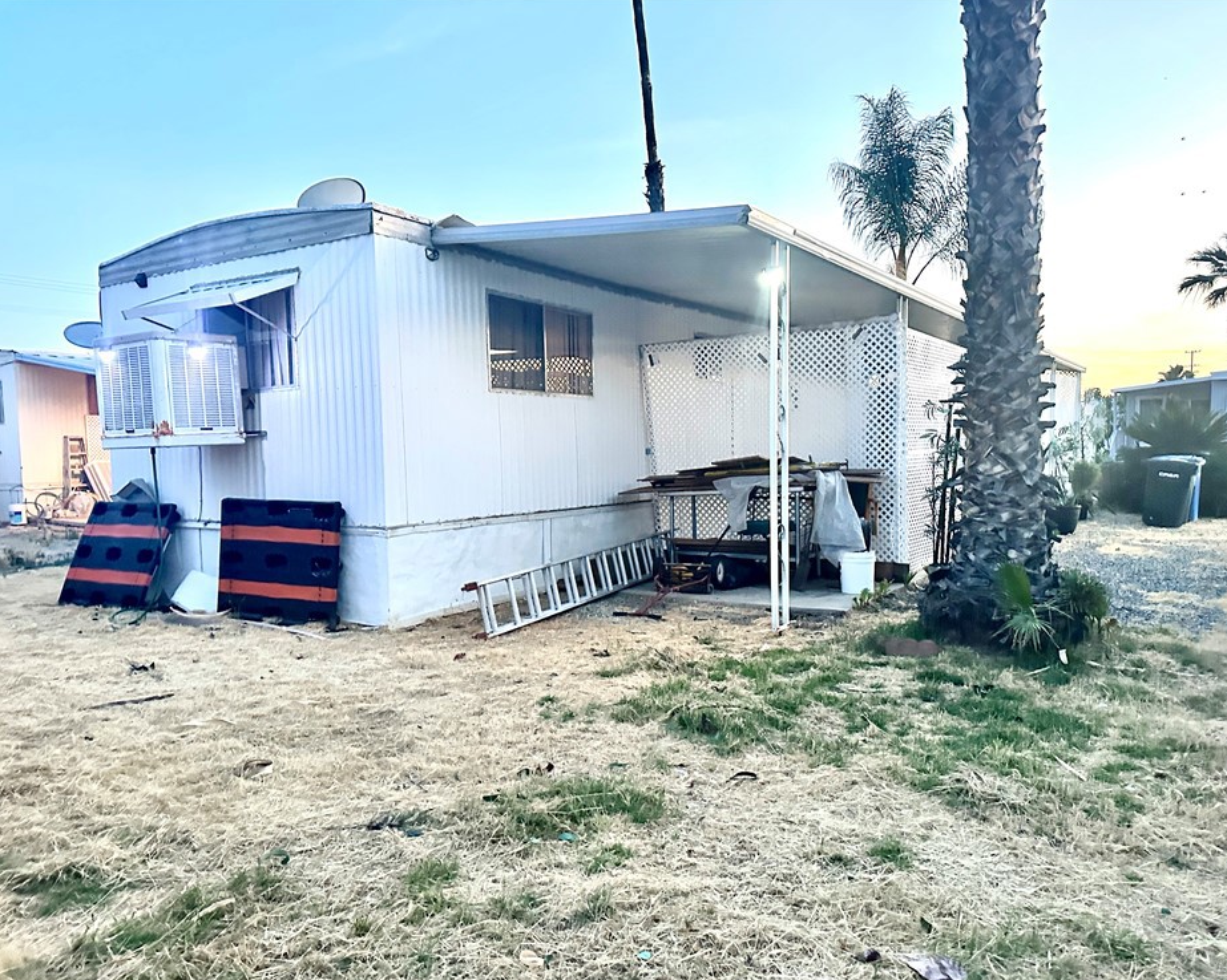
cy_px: 505
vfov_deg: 54.9
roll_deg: +0.8
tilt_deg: -2.2
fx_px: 944
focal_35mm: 26
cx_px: 609
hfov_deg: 66.0
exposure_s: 1/55
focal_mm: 6.86
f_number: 1.78
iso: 800
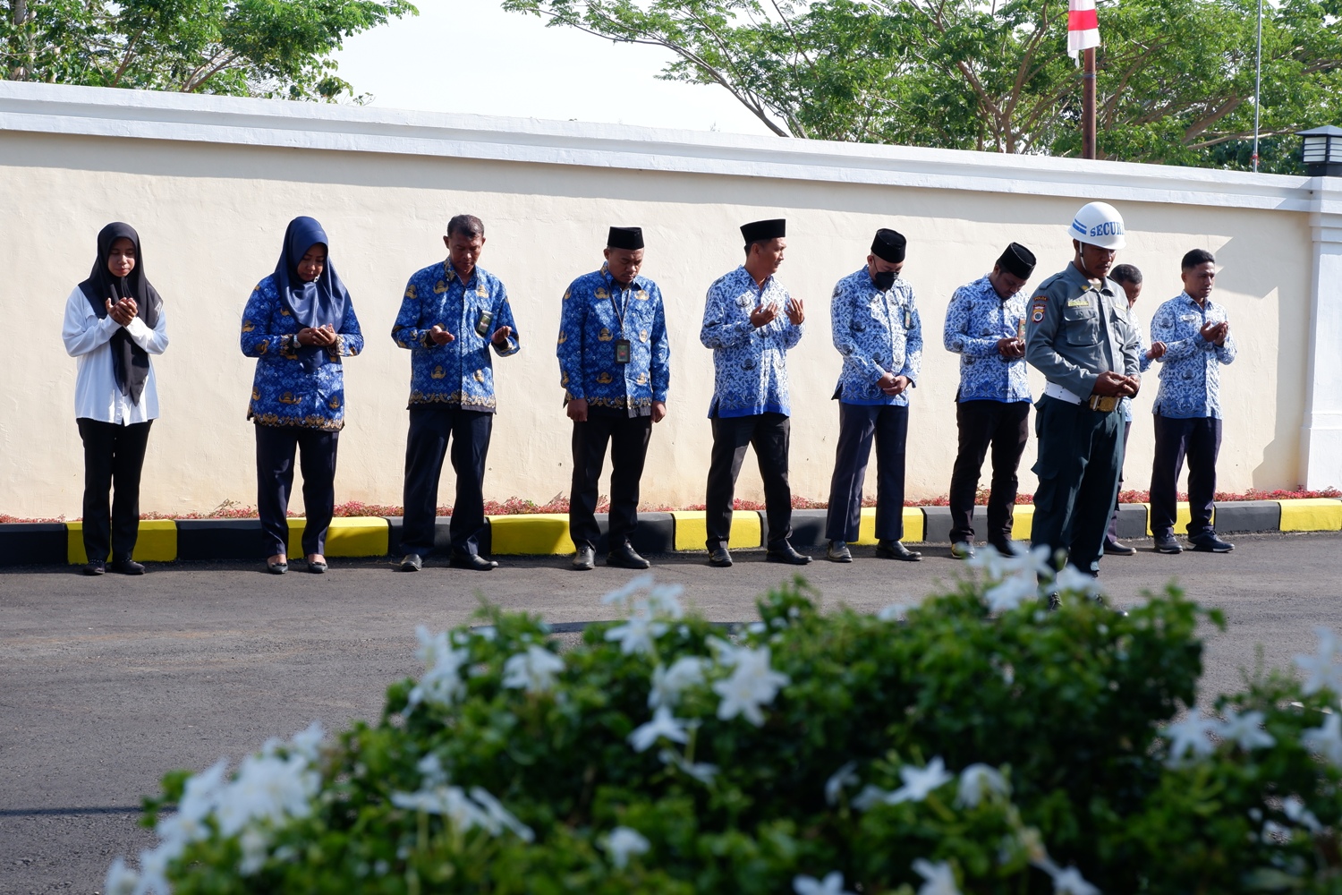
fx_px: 2199
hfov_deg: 33.9
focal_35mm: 59
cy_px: 448
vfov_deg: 23.0
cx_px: 671
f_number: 9
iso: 200
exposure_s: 1/200
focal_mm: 39.6
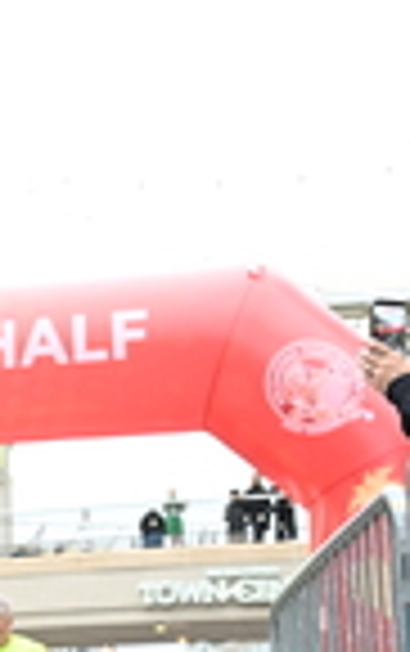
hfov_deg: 10.3
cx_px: -412
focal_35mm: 118
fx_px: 2102
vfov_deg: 17.3
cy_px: 616
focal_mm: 30.5
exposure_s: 1/640
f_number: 4
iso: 2000
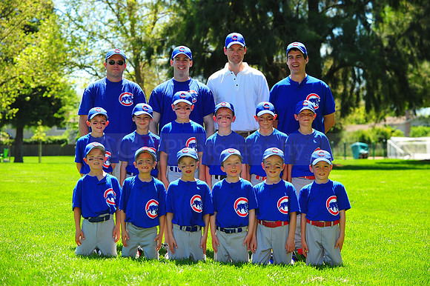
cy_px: 143
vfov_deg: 13.0
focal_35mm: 105
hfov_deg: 19.5
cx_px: 215
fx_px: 1253
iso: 200
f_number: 5
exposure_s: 1/400
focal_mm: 105
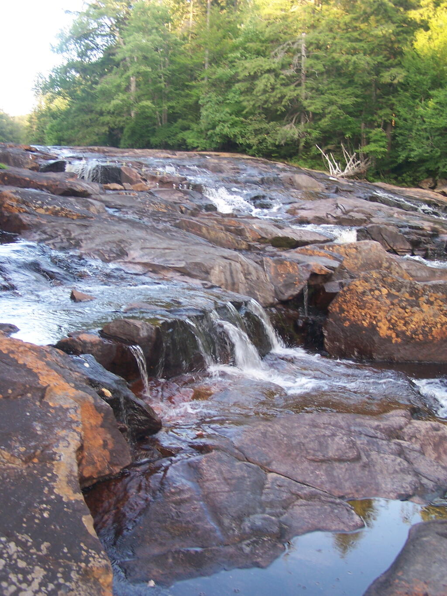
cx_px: 224
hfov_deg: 36.0
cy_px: 298
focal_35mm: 40
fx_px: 689
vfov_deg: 46.8
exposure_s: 1/30
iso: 80
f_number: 2.8
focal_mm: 6.7
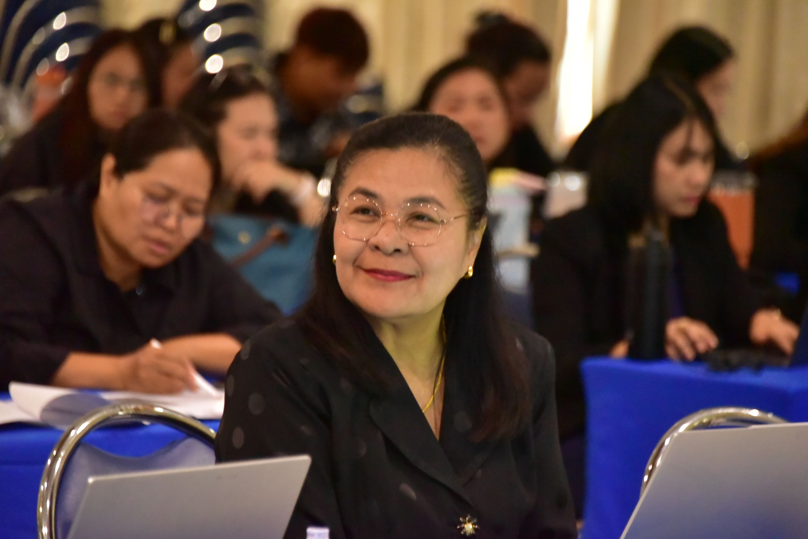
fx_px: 5164
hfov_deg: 8.9
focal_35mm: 230
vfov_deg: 6.0
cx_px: 404
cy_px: 270
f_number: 5.6
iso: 10000
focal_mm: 230
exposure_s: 1/160
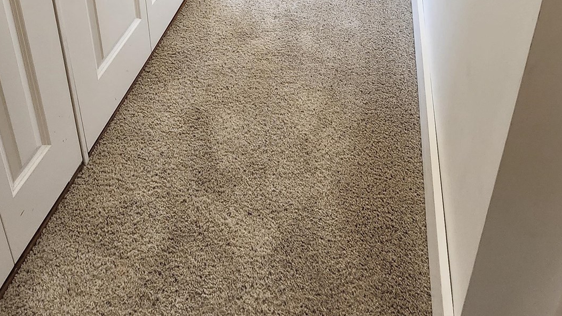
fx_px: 462
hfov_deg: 62.4
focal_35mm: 31
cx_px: 246
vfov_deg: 29.4
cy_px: -108
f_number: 2.2
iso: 200
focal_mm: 2.2
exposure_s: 1/60
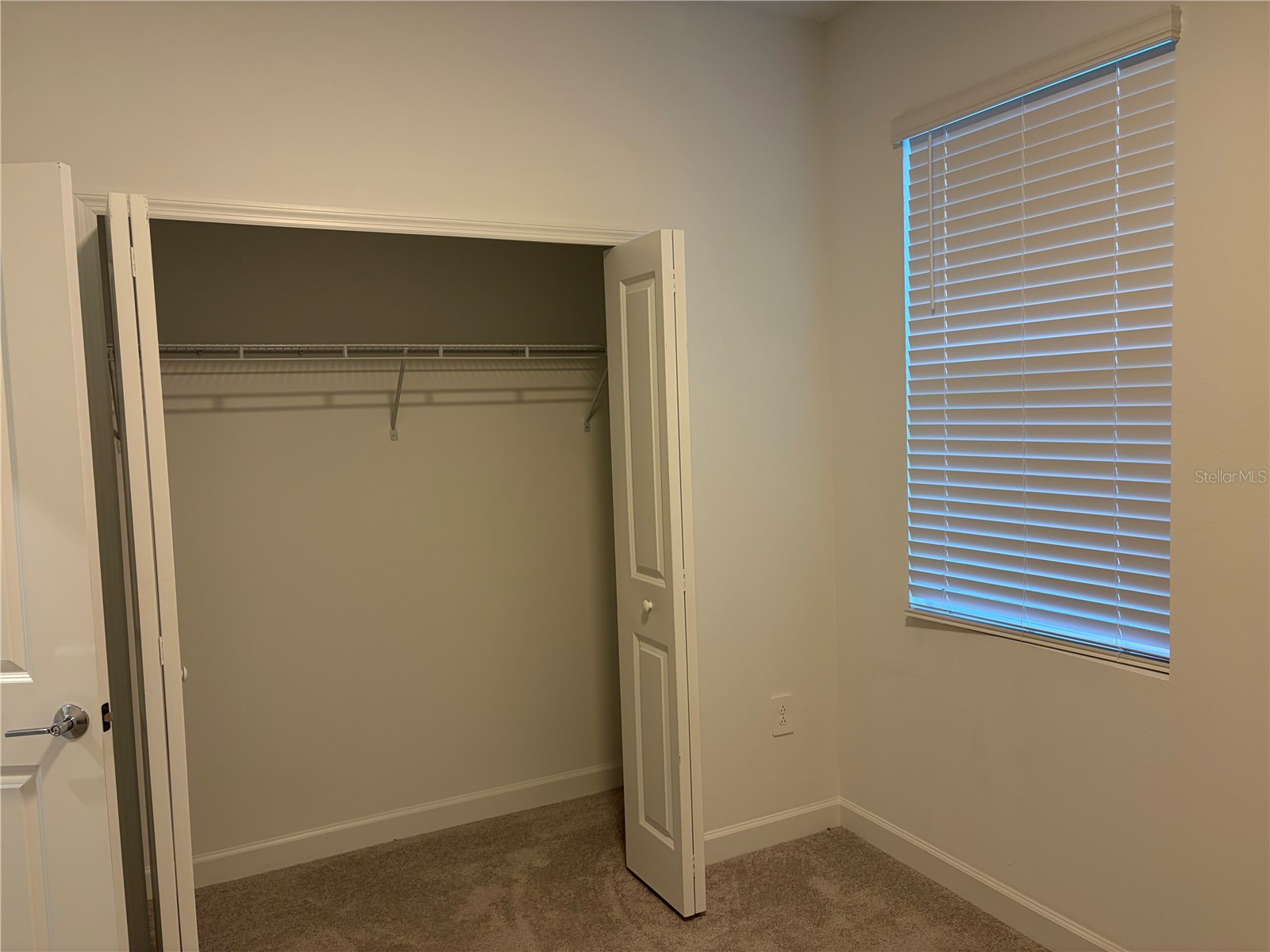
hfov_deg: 67.3
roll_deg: +1.8
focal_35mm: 26
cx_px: 635
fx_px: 954
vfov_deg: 53.1
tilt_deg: -3.9
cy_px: 476
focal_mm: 5.96
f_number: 1.6
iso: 80
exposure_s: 1/60
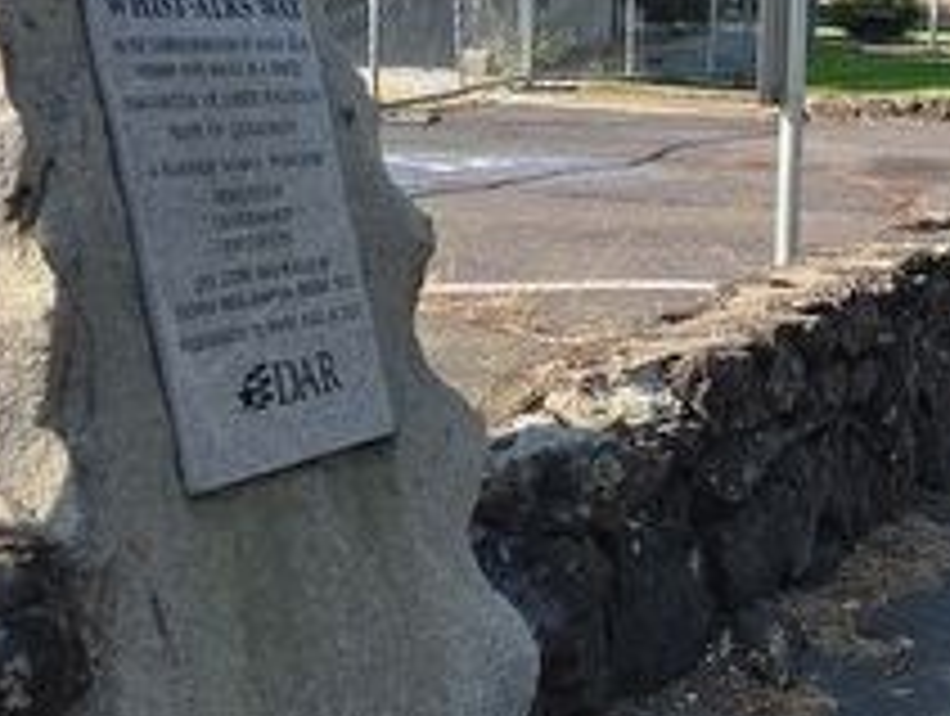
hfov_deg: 20.8
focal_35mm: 87
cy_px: 153
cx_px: 1166
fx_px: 2392
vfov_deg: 16.9
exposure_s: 1/574
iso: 12
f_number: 1.7
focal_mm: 6.3
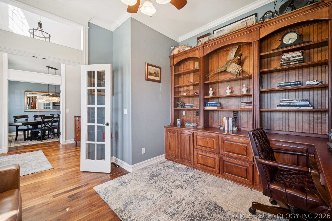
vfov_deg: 81.2
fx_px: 129
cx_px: 166
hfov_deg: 104.3
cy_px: 110
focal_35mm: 14
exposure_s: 1/15
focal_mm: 14
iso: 640
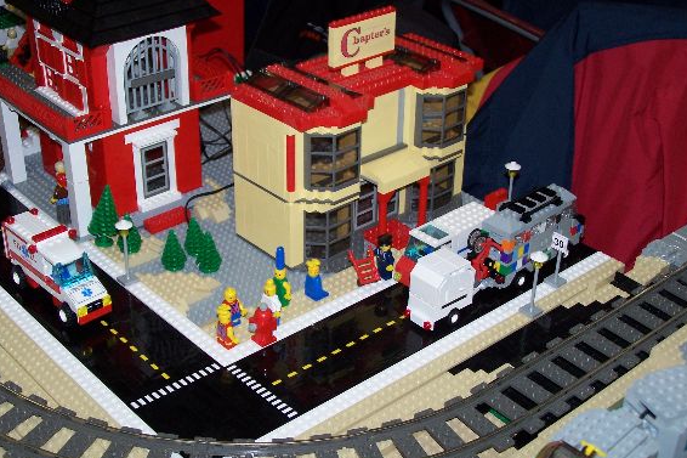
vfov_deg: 25.0
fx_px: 1030
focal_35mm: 54
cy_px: 214
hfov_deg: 36.9
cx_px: 345
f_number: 3
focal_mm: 8.5
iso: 140
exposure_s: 1/60
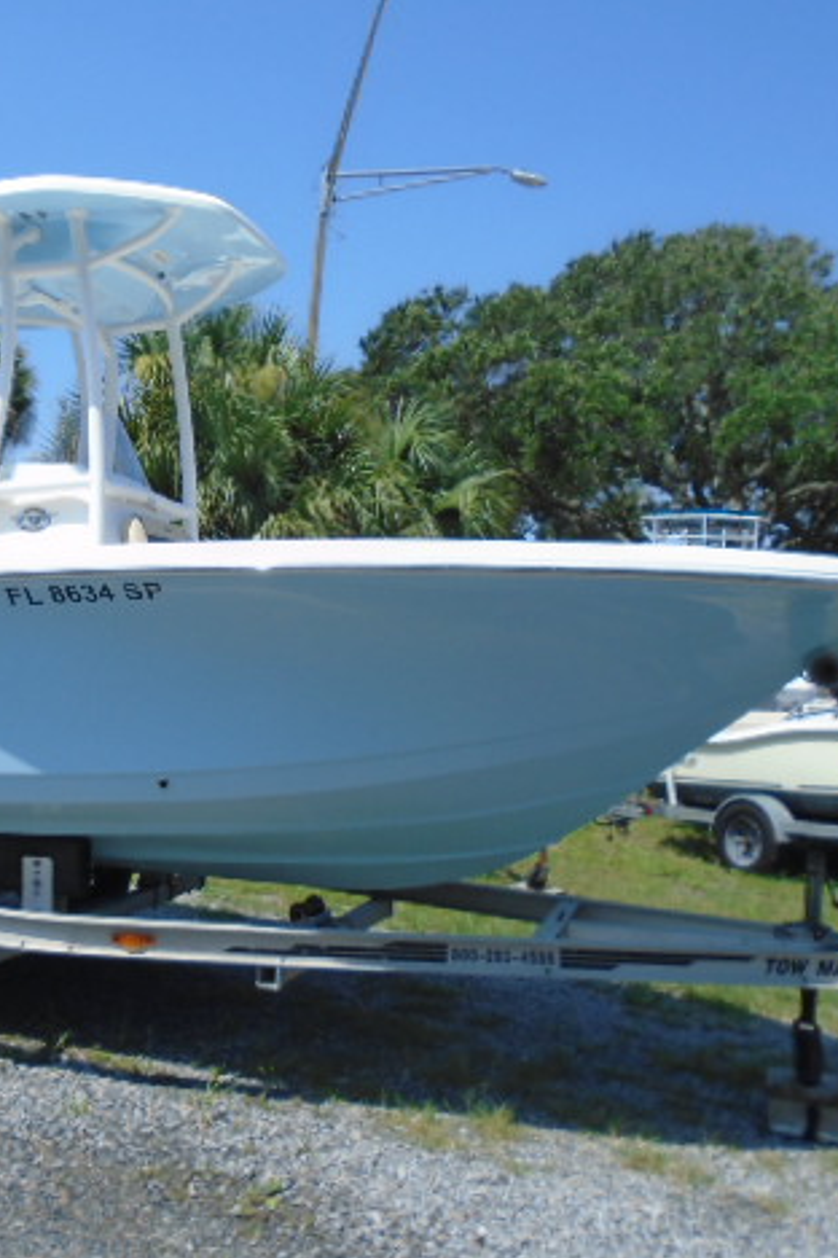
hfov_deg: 34.6
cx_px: 148
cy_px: 637
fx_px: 1292
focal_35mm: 37
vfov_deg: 51.9
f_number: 8
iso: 100
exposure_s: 1/200
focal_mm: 4.6
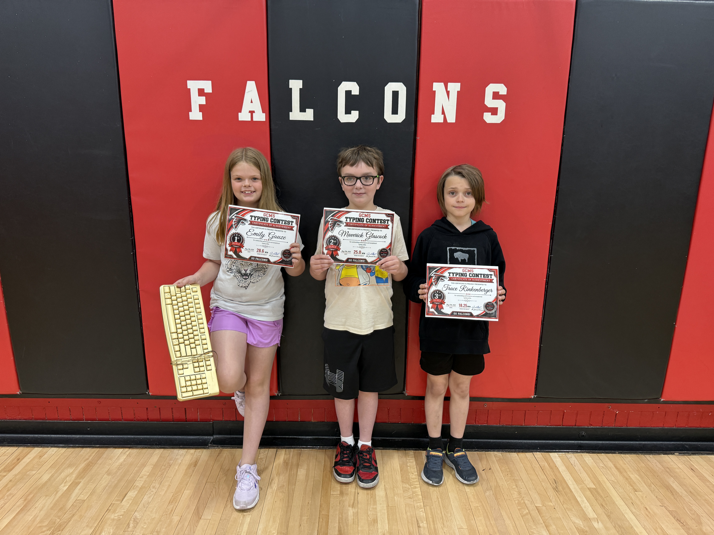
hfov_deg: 71.6
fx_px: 495
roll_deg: -1.3
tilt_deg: -13.1
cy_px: 268
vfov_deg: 56.8
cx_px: 357
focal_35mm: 24
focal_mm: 6.76
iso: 200
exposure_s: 1/74
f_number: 1.78
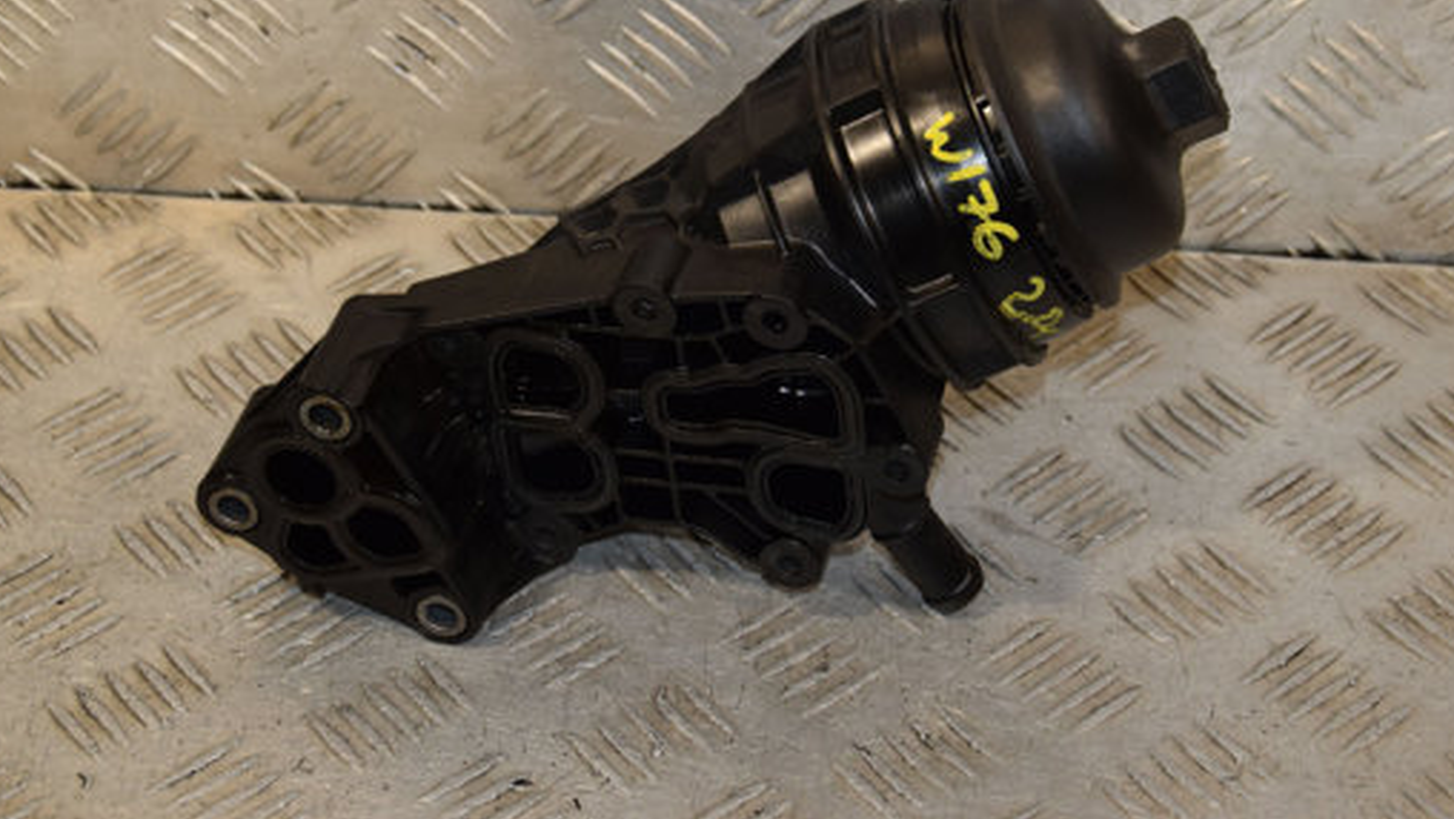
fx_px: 3663
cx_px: 761
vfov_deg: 12.7
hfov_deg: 22.4
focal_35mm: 95
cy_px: 218
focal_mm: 48
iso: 800
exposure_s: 1/200
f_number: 6.3
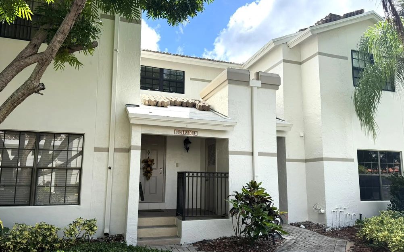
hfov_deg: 70.4
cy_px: 141
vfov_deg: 47.5
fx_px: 286
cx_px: 200
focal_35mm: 26
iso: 100
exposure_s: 1/3145
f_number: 1.78
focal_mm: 6.76
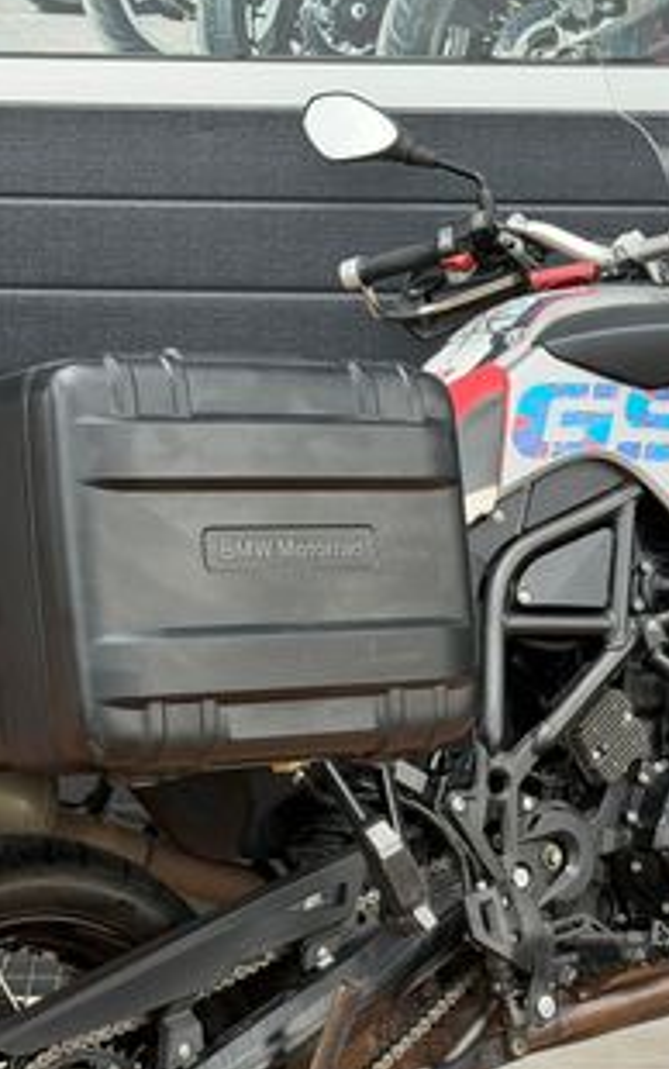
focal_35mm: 105
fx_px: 3060
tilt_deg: -12.3
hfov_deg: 12.5
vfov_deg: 19.7
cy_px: 717
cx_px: 379
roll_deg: -0.8
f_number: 1.78
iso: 64
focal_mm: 6.76
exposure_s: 1/379
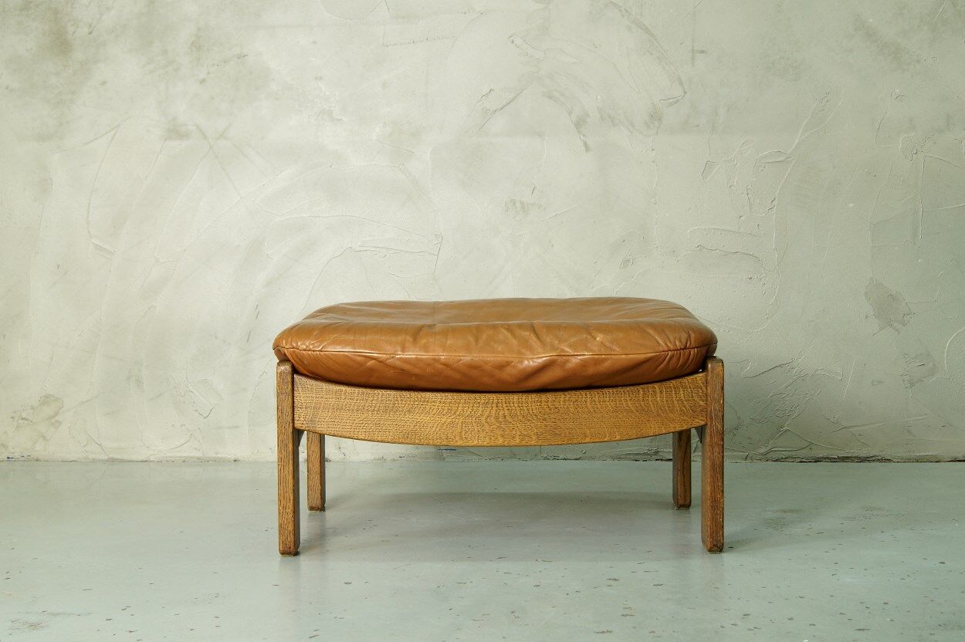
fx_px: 1406
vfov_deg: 25.7
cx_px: 482
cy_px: 321
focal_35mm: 52
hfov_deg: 37.9
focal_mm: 35
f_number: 7.1
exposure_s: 1/15
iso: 400
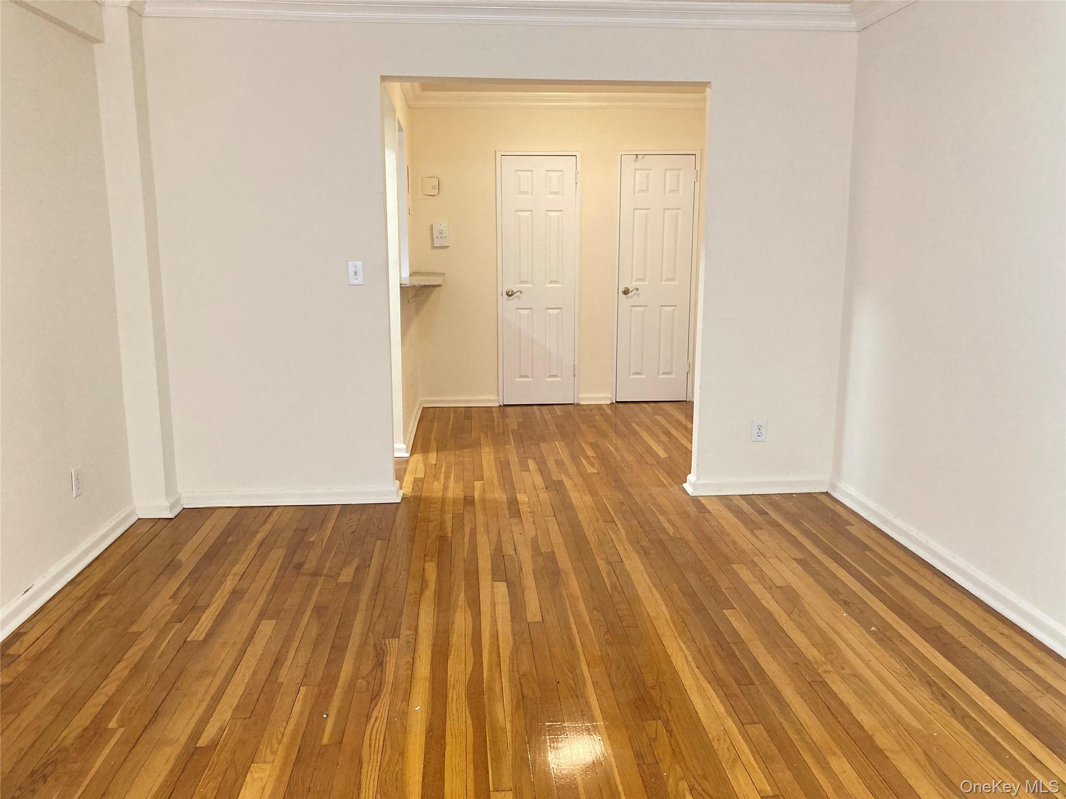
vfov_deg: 49.7
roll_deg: -0.9
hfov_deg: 63.4
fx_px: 862
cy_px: 400
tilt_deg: -10.9
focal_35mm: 28
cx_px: 533
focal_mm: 3.99
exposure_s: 1/60
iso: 200
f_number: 1.8
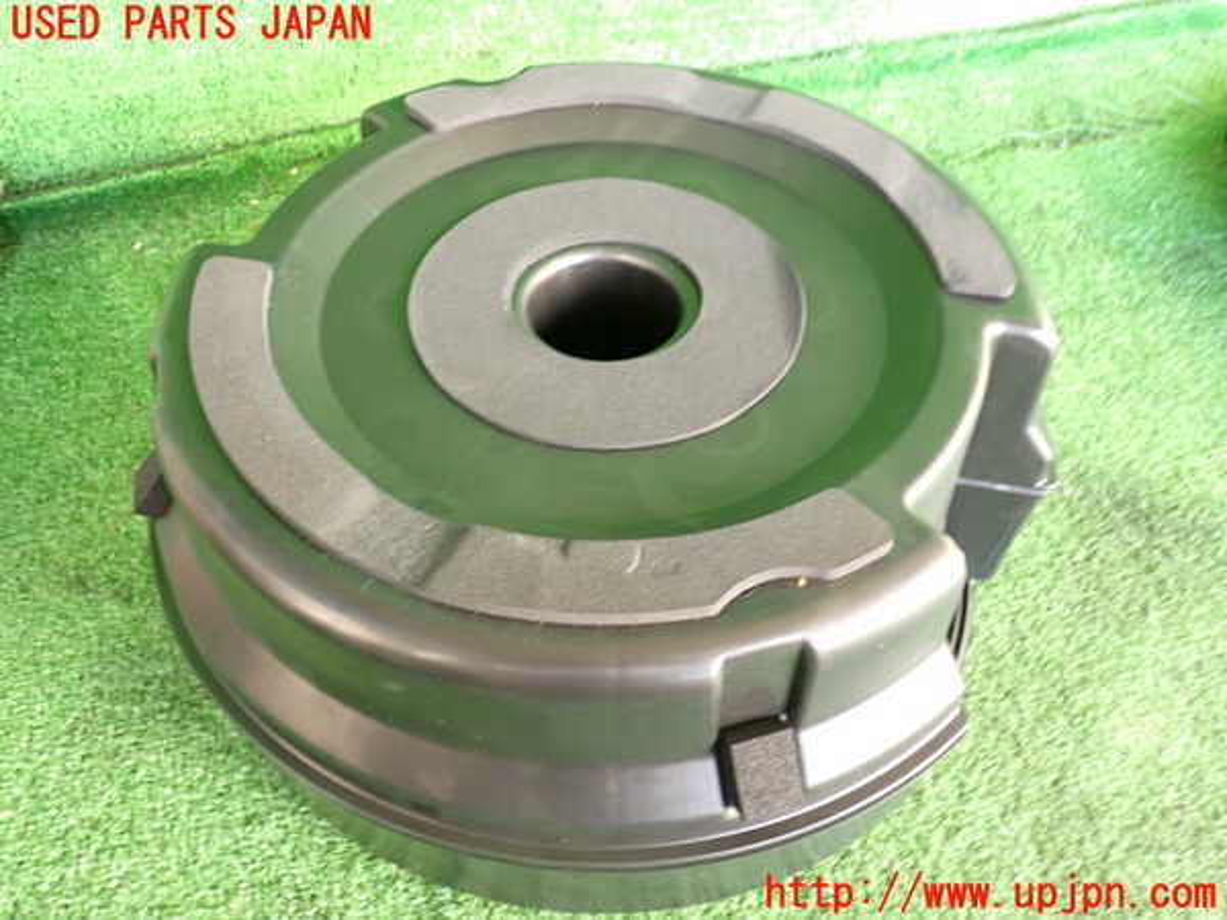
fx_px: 1063
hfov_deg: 60.0
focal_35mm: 30
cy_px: 460
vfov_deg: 46.8
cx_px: 614
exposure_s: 1/30
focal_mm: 5.4
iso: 250
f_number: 2.3
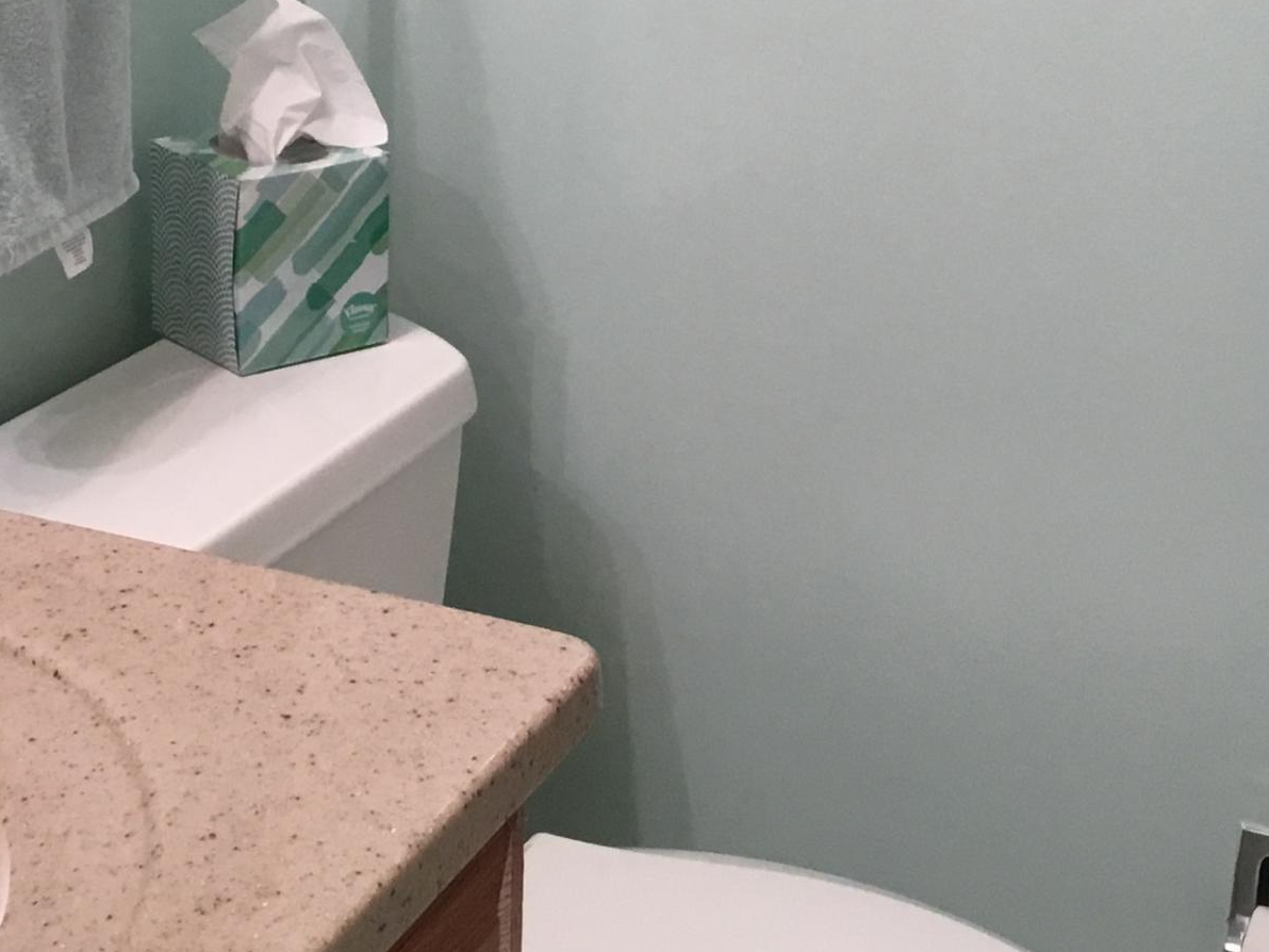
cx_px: 649
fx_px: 2859
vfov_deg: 18.6
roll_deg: -0.6
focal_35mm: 78
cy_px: 102
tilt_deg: -13.7
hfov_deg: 25.0
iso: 80
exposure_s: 1/30
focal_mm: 3.3
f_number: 2.4
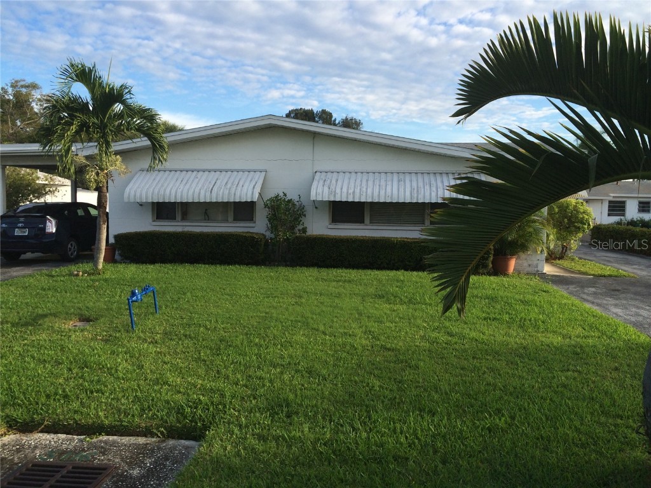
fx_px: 564
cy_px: 244
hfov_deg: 60.0
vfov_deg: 46.8
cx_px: 326
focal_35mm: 30
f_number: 2.2
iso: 32
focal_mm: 4.12
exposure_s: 1/912
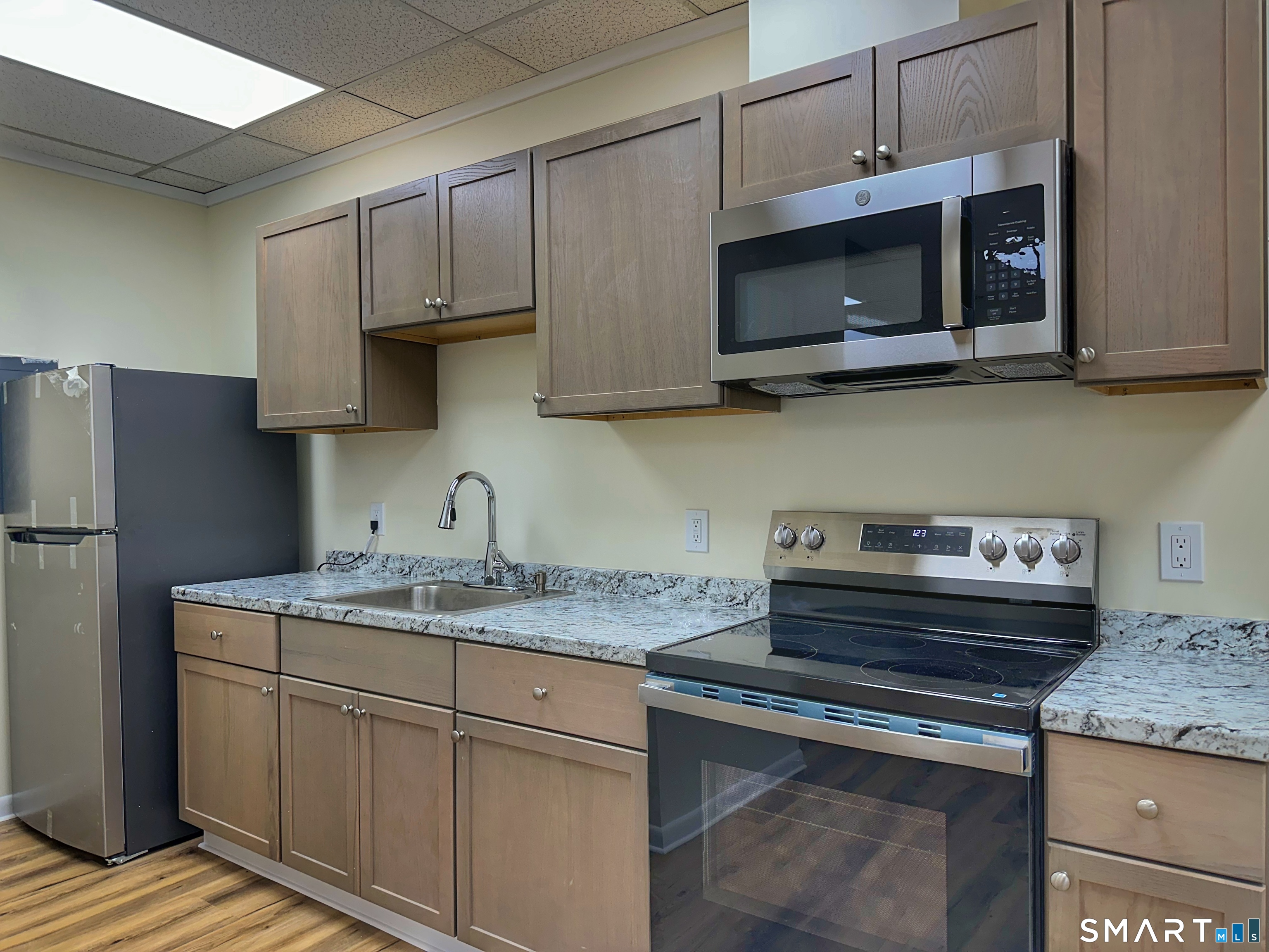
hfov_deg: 71.6
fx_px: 880
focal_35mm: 24
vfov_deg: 56.8
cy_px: 476
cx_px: 634
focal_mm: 6.86
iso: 100
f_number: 1.78
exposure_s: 1/120
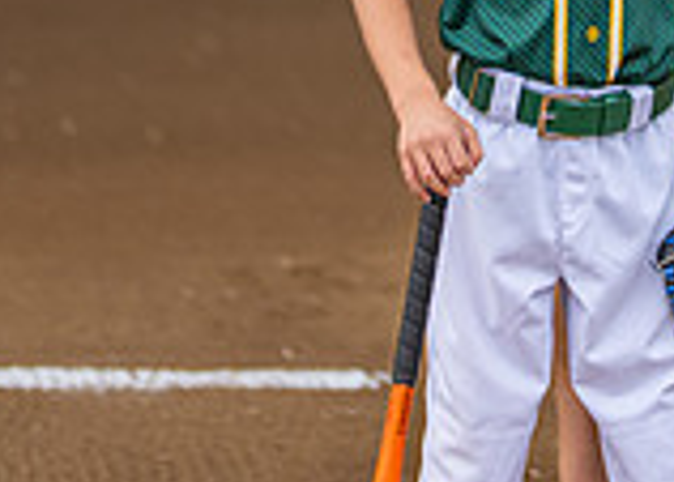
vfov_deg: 6.7
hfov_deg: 9.5
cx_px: 692
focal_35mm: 210
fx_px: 4022
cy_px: -407
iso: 200
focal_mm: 50
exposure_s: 1/3200
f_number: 1.2
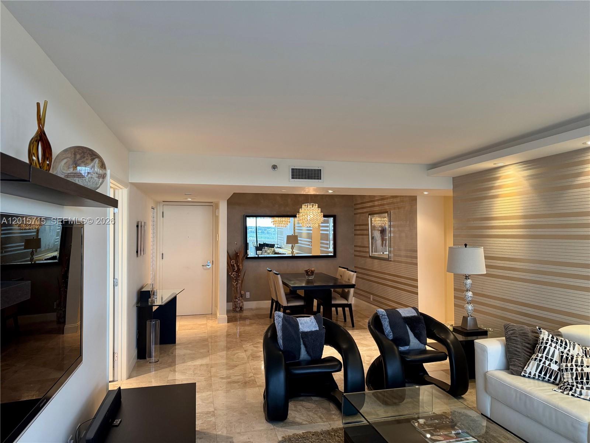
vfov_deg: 56.8
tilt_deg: +0.5
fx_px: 409
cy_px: 222
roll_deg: -0.1
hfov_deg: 71.6
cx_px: 295
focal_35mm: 24
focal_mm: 6.76
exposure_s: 1/60
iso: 250
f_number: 1.78
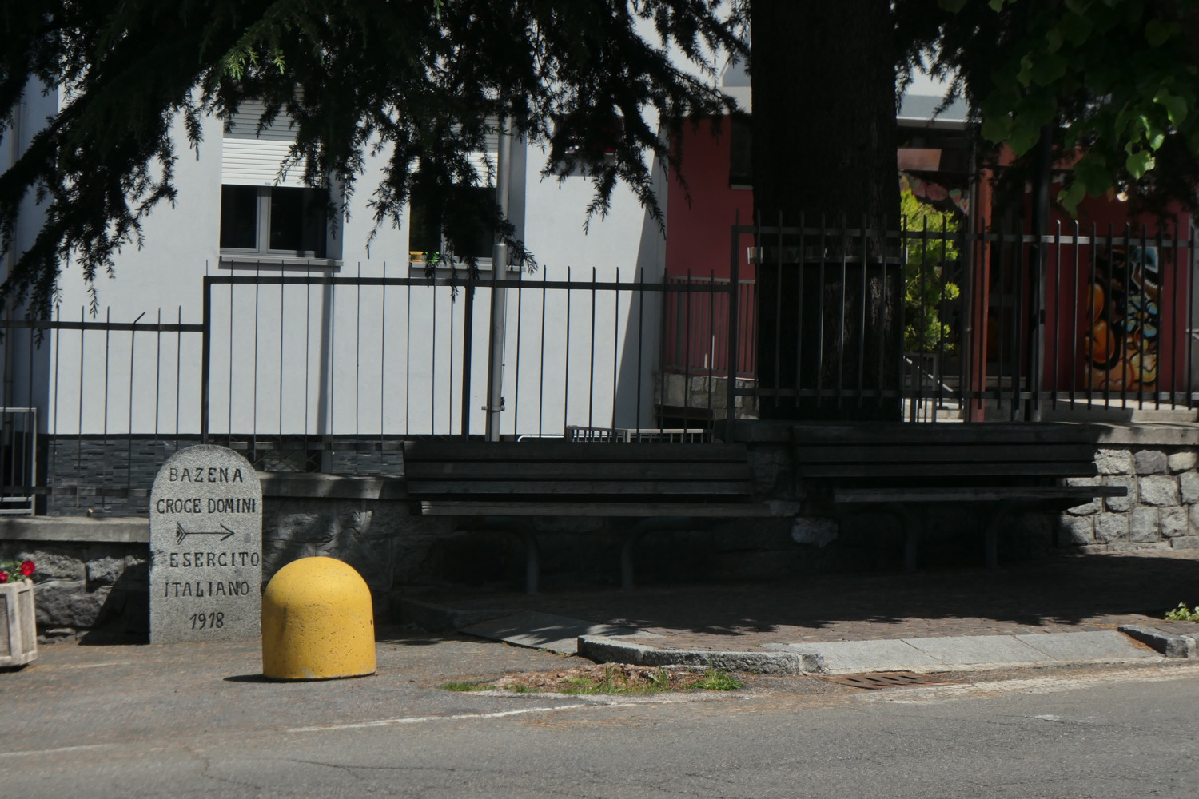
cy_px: 400
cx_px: 600
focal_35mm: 122
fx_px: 4063
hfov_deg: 16.8
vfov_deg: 11.2
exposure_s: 1/1000
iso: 200
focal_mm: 44.6
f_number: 8
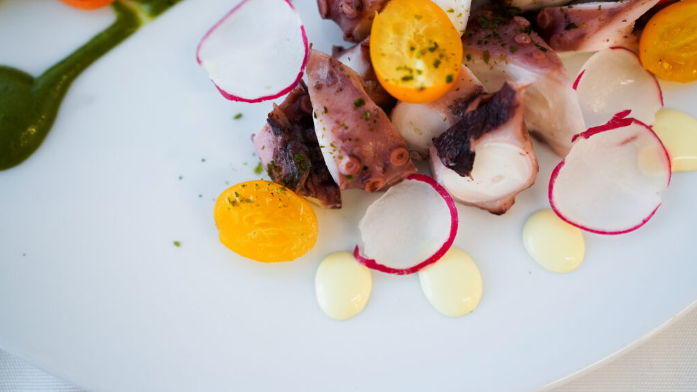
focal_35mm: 37
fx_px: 684
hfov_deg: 54.0
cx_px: 350
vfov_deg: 32.0
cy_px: 171
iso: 1600
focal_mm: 35
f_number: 3.2
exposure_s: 1/160
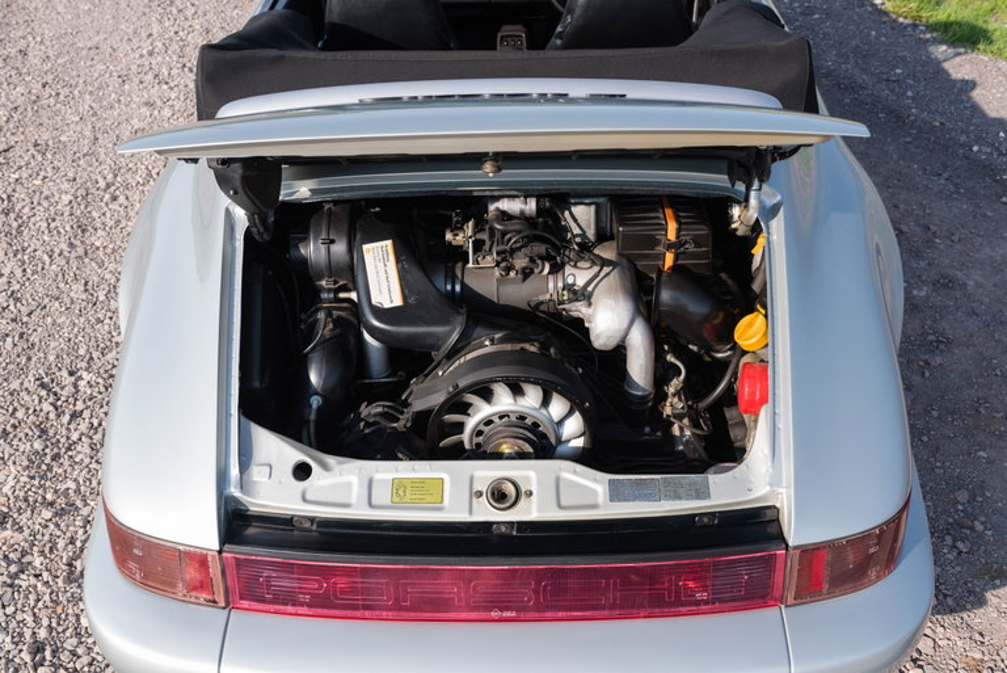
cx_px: 504
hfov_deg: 54.4
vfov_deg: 37.9
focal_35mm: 35
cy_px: 336
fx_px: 980
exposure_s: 1/200
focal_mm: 35
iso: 500
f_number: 8
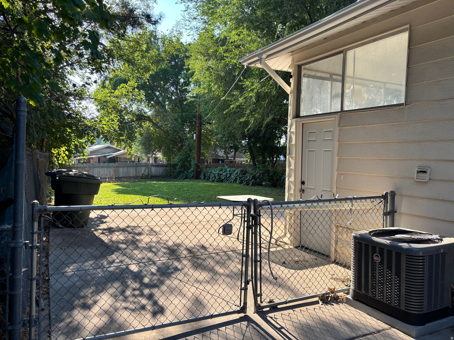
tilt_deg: -3.4
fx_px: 341
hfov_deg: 67.3
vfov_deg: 53.1
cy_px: 170
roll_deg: -1.2
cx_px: 227
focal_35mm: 26
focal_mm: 5.96
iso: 50
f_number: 1.6
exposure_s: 1/512
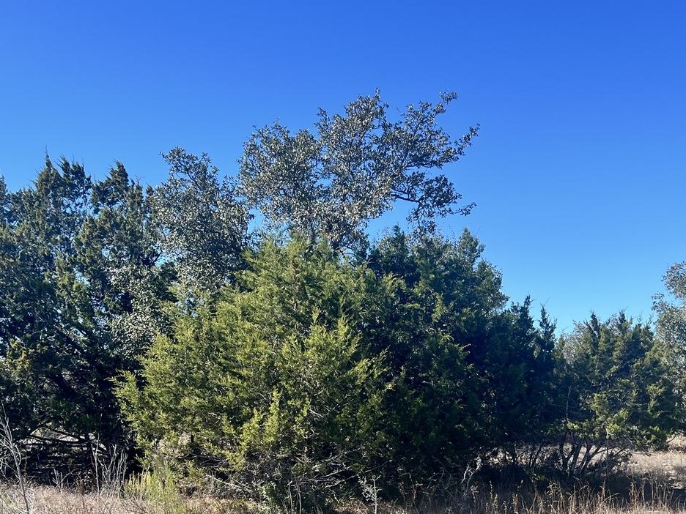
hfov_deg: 46.8
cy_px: 364
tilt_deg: +4.4
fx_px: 793
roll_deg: +2.1
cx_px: 351
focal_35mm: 40
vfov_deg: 35.4
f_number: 1.5
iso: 50
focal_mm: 5.7
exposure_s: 1/2208
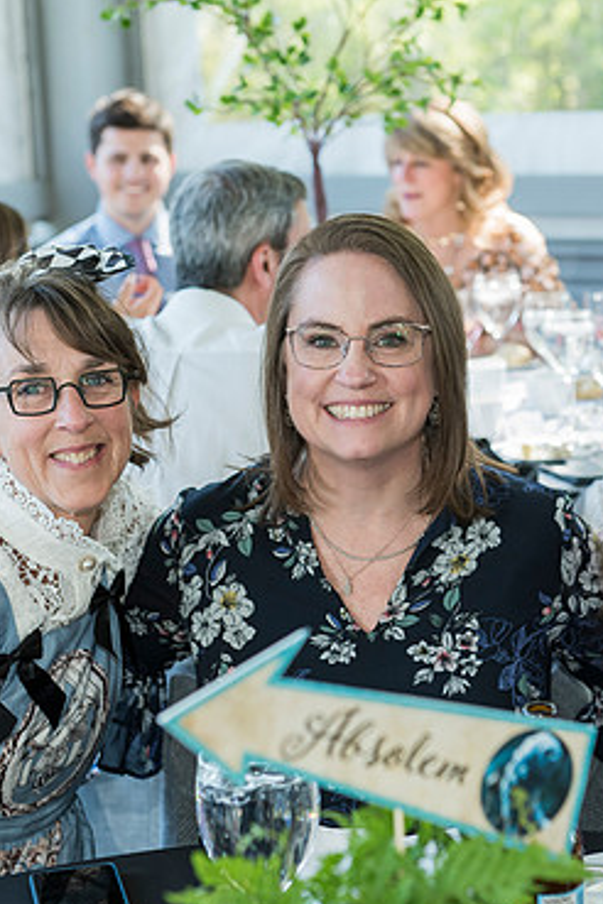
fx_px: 2211
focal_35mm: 88
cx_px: 409
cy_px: 472
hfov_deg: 15.5
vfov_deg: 23.1
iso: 400
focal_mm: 56
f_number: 4
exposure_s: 1/160
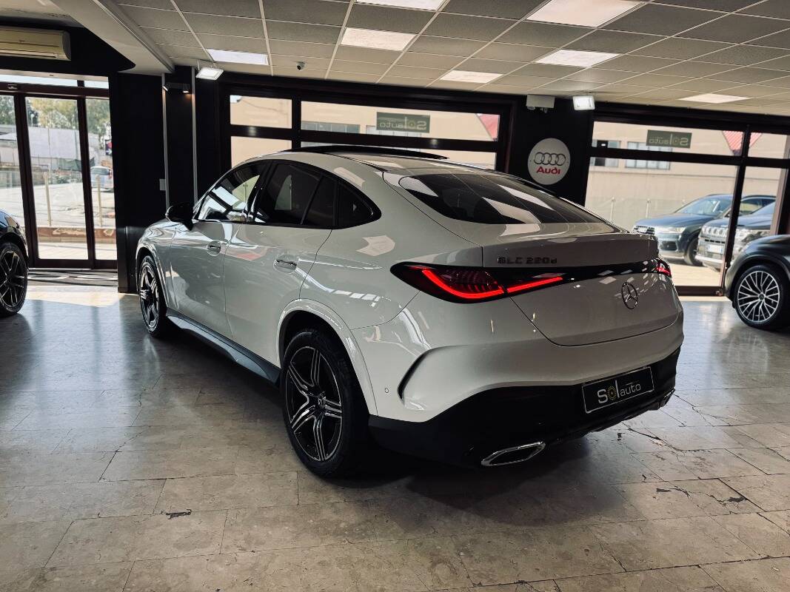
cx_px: 395
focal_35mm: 24
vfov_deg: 56.8
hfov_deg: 71.6
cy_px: 296
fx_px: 548
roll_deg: -1.9
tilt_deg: -10.5
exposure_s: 1/412
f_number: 1.78
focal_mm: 6.76
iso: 80
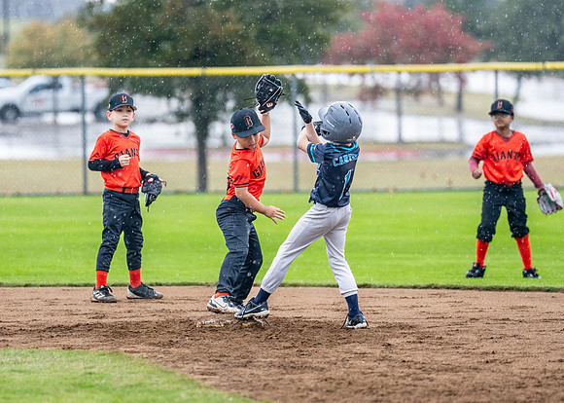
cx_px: 245
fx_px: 4875
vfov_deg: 4.7
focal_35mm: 304
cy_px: 178
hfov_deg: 6.6
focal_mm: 200
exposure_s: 1/1000
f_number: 2.8
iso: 1250
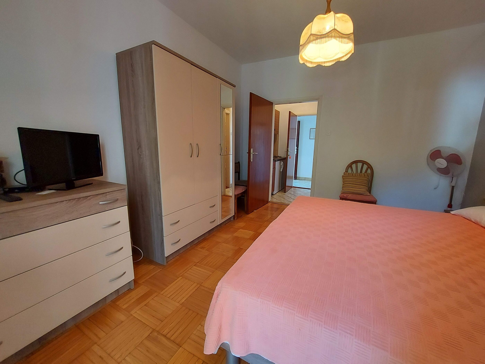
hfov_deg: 106.2
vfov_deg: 89.9
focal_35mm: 13
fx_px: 182
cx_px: 242
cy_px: 182
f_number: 2.2
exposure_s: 1/33
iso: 250
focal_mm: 1.74
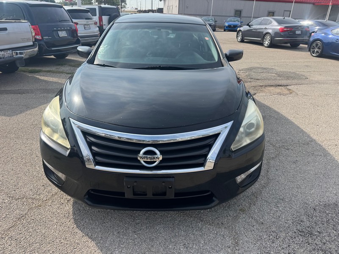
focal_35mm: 24
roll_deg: -2.4
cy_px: 127
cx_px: 170
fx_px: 235
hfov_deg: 71.6
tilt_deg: -25.8
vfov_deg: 56.8
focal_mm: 6.76
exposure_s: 1/2506
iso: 80
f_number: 1.78
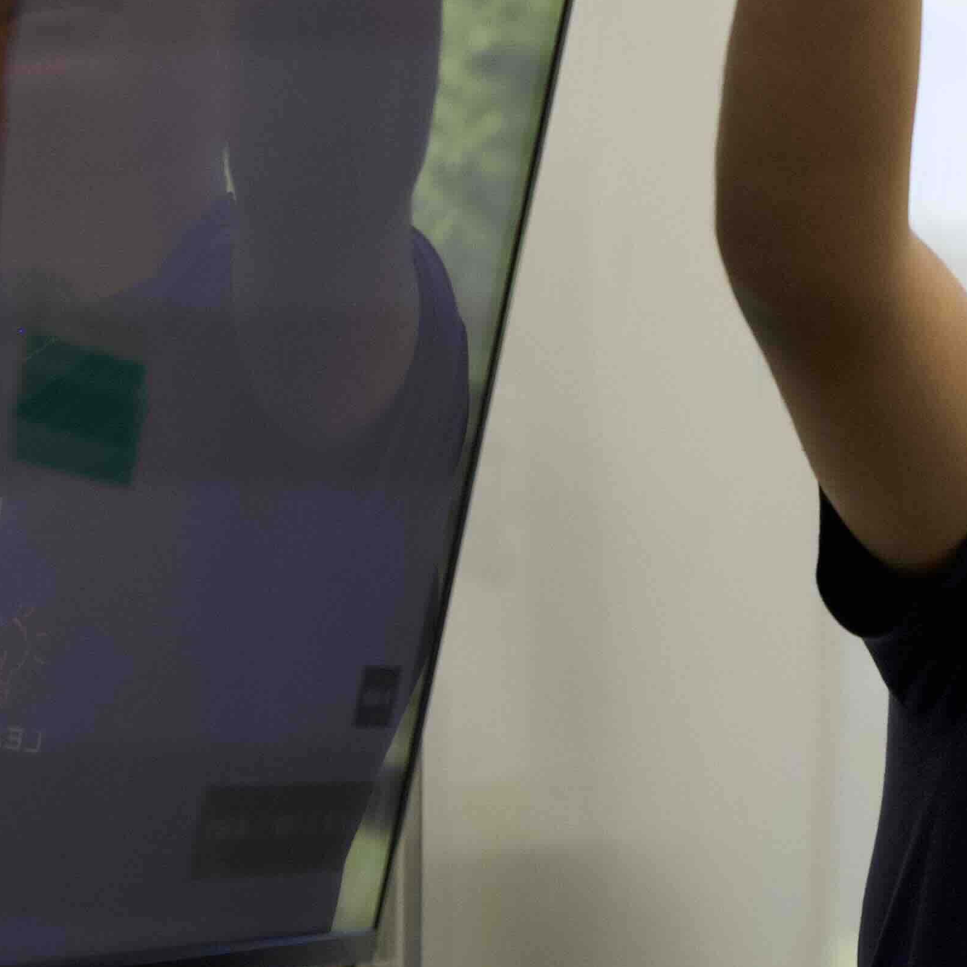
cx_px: 980
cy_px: 103
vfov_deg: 8.7
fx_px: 6353
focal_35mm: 201
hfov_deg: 8.7
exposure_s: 1/125
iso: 640
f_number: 2.8
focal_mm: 42
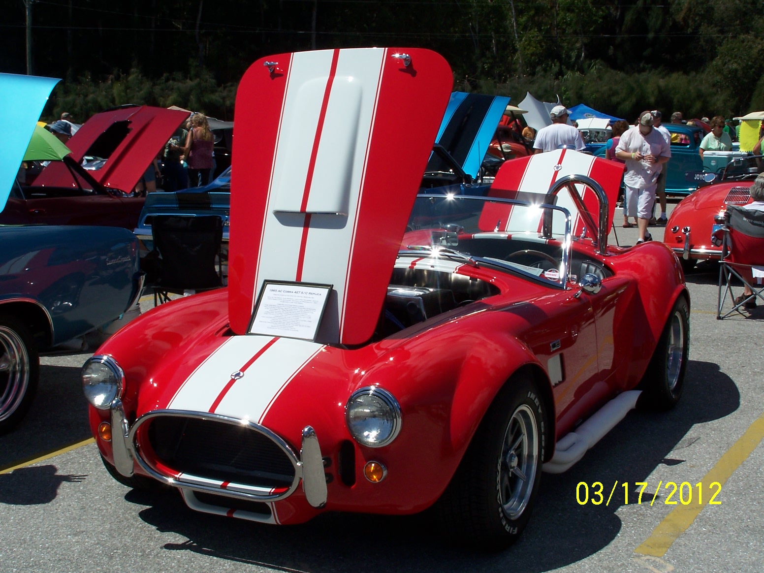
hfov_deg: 32.7
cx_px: 382
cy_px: 286
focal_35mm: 59
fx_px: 1302
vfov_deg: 24.8
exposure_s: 1/640
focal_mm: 9.8
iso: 80
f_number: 6.3
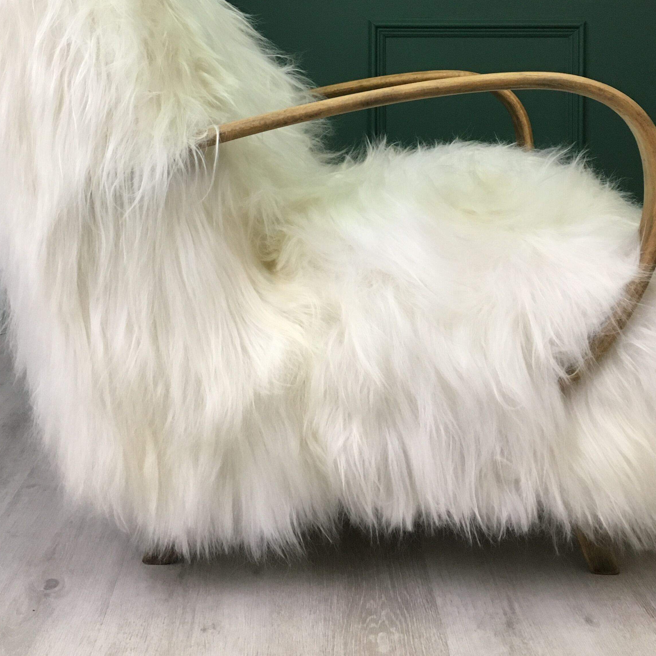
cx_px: 332
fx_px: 965
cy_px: 108
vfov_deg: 36.0
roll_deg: -0.5
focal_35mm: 45
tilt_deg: -2.2
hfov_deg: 37.6
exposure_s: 1/33
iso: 160
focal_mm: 4.15
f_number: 2.2
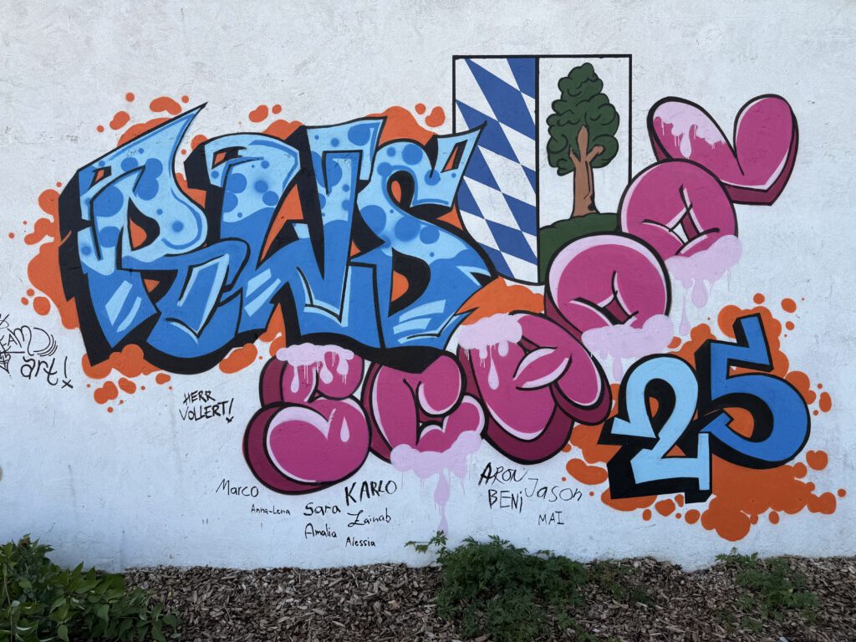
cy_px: 321
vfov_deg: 56.8
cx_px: 428
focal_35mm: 24
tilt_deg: -2.6
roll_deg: +0.6
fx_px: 593
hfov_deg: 71.6
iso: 80
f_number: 1.78
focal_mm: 6.76
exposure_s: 1/1618
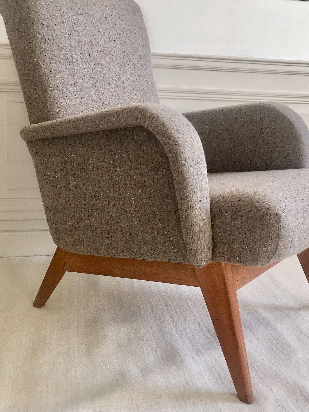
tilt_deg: -7.0
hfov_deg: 36.7
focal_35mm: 39
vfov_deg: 47.5
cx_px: 184
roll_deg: -2.6
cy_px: 160
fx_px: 464
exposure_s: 1/50
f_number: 2.2
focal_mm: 4.15
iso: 25
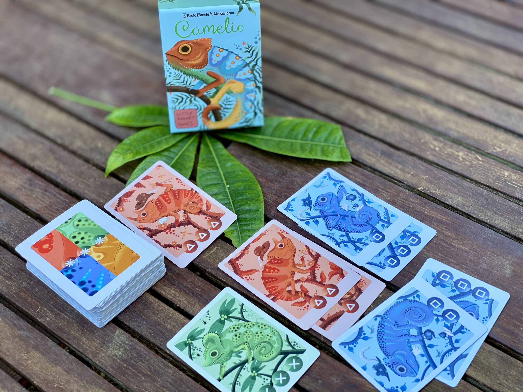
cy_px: 196
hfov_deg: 36.8
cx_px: 262
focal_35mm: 52
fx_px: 786
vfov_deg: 28.0
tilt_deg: -45.5
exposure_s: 1/205
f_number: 2
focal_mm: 6
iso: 20
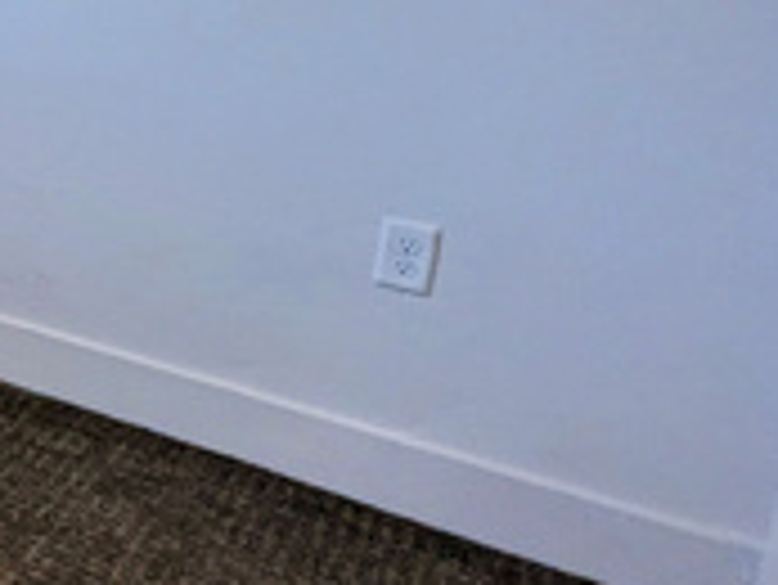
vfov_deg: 23.7
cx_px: -643
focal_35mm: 59
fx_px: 1327
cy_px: -14
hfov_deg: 21.1
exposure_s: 1/120
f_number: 2.2
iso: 104
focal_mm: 2.35
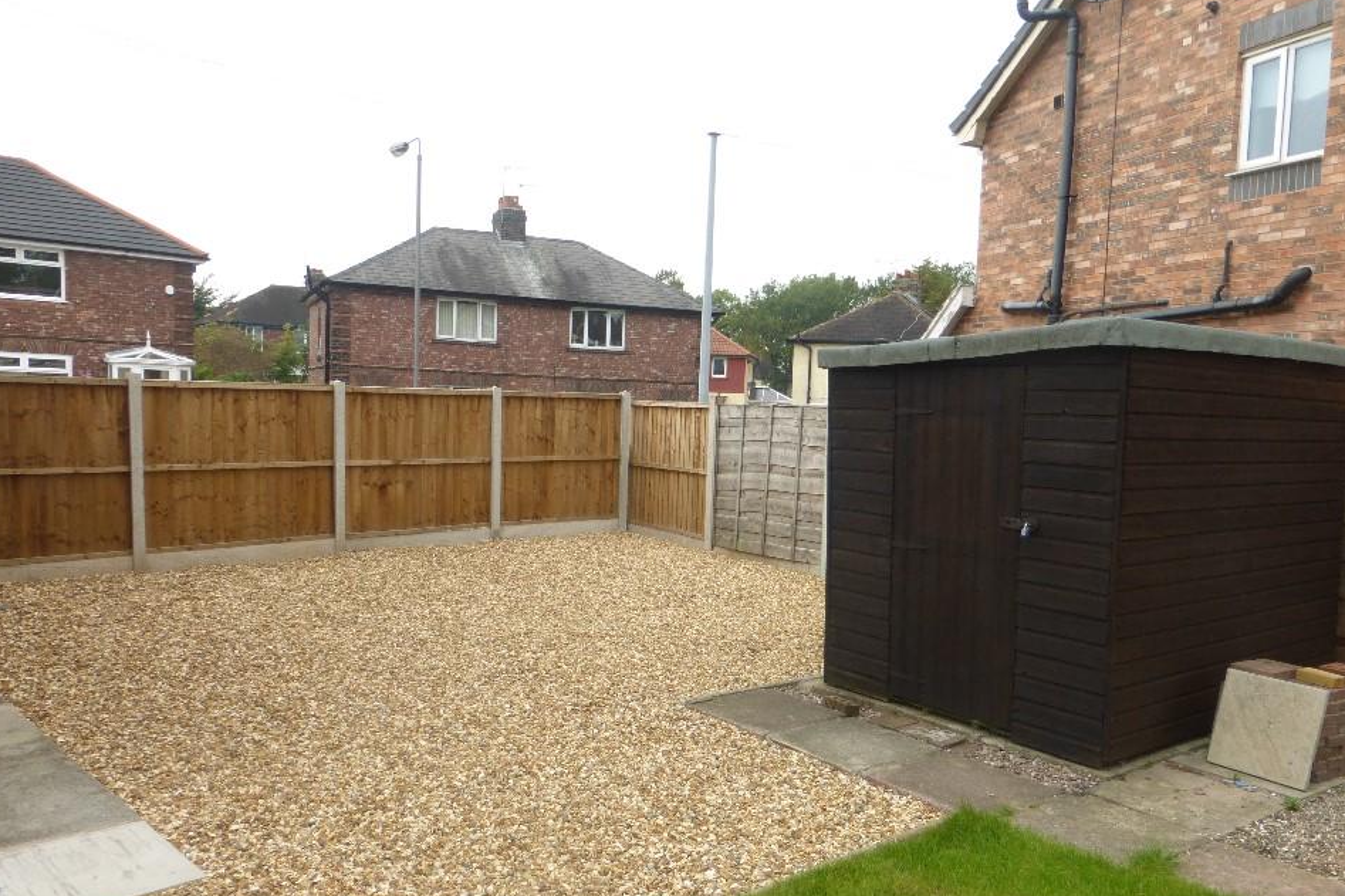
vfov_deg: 47.8
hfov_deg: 67.4
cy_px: 501
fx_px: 1009
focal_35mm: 27
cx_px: 668
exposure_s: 1/160
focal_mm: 4.3
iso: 100
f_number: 4
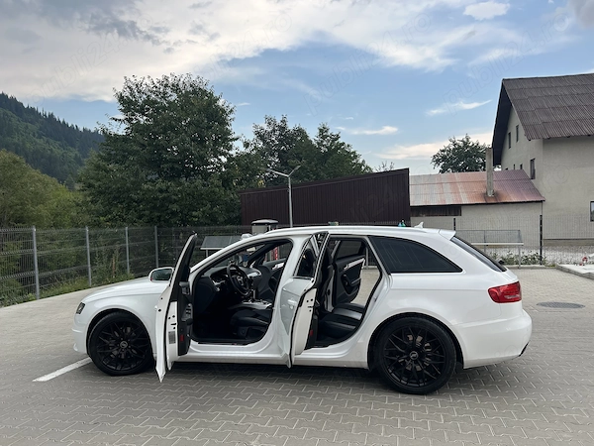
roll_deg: +2.2
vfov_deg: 53.1
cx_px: 297
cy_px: 223
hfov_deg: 67.3
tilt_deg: -1.6
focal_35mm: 26
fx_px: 446
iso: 50
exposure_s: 1/387
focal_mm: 5.7
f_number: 1.5
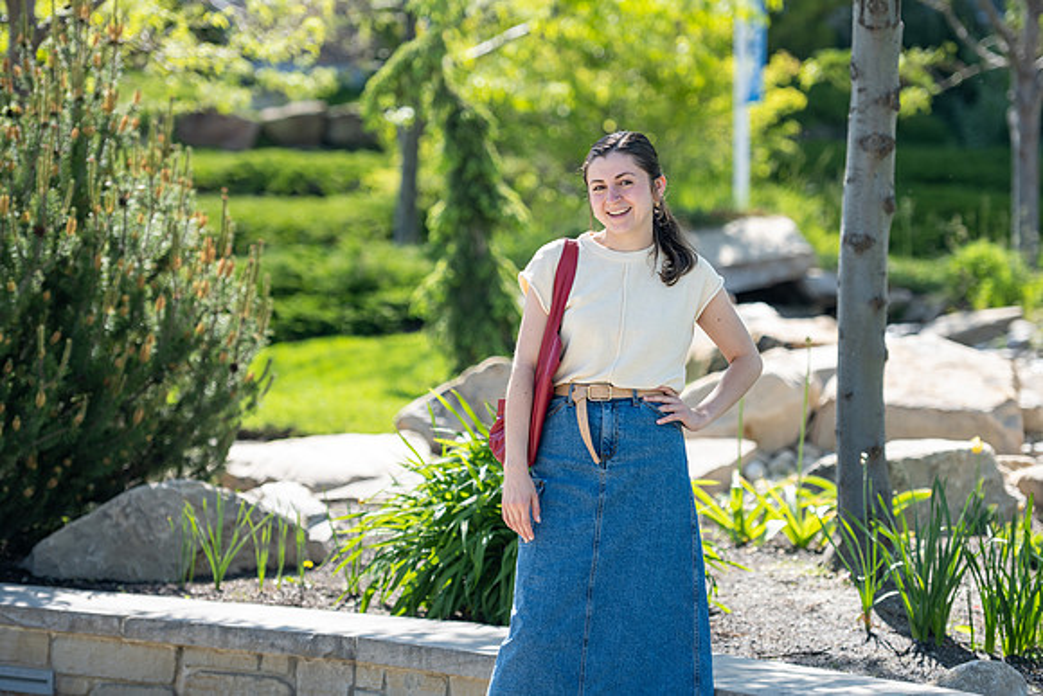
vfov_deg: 10.6
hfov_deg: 15.8
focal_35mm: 130
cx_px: 561
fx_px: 3753
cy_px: 323
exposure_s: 1/320
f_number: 2.8
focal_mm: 120
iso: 50
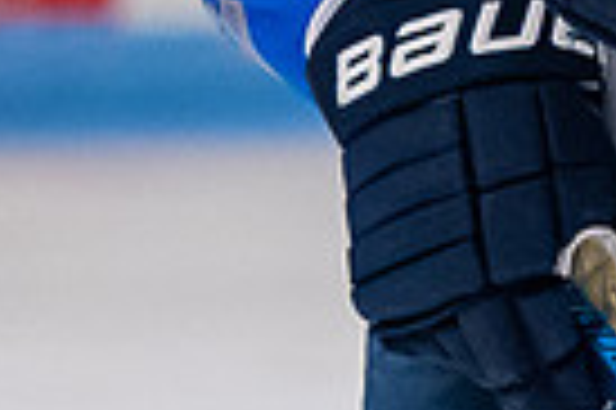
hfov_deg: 1.3
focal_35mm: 1641
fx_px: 28046
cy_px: -592
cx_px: 693
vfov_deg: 0.8
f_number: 3.2
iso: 2000
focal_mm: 160
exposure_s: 1/800
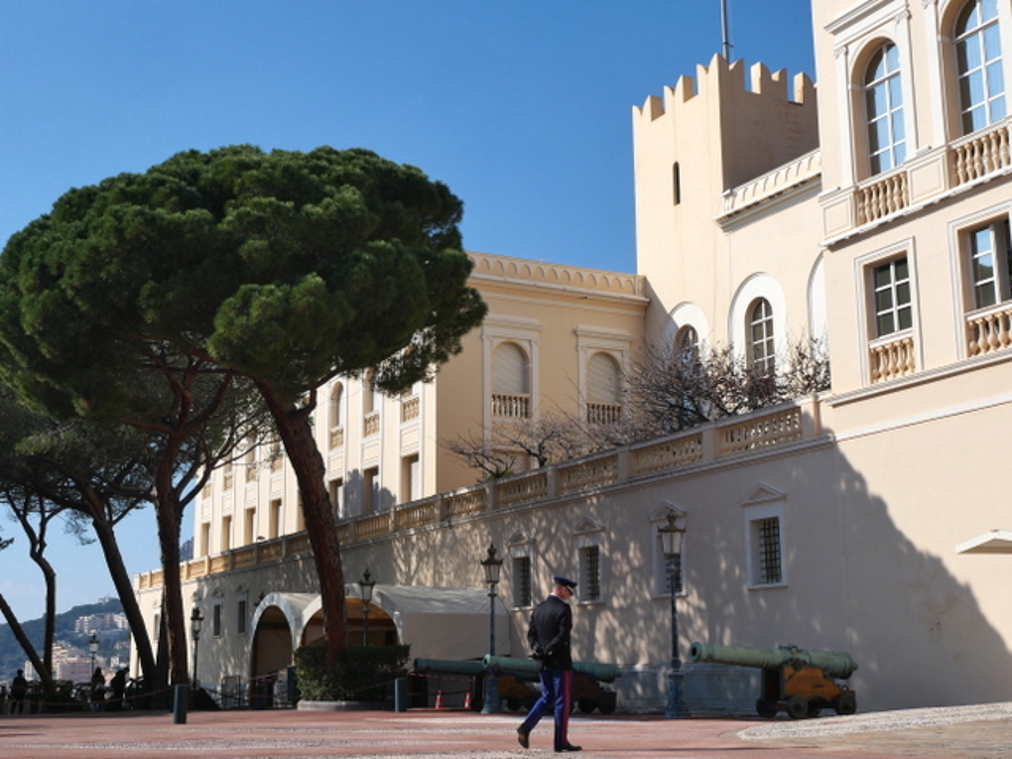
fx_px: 1403
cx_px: 506
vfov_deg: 30.3
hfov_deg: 39.7
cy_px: 380
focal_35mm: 48
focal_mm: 24
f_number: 11
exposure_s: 1/500
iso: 200
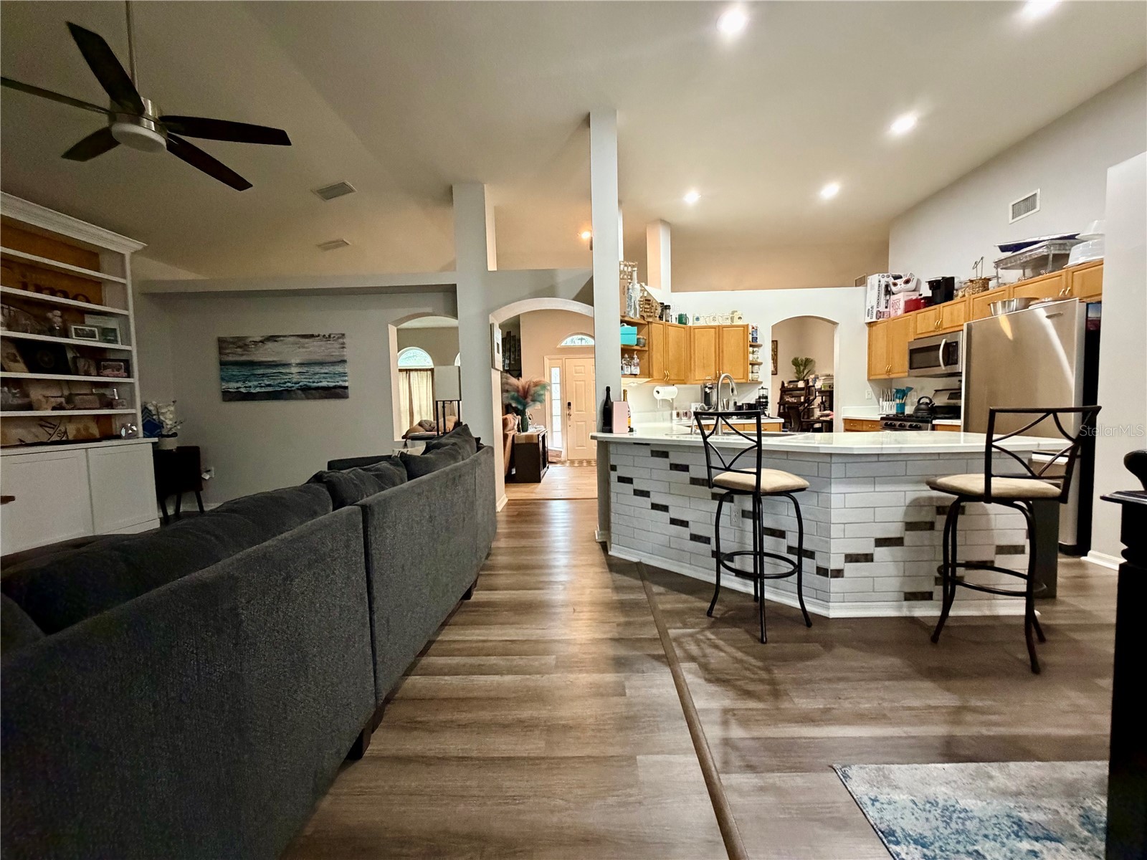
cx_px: 574
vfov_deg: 85.7
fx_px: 464
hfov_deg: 102.1
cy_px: 430
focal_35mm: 14
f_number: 2.2
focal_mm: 2.22
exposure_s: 1/60
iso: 1000
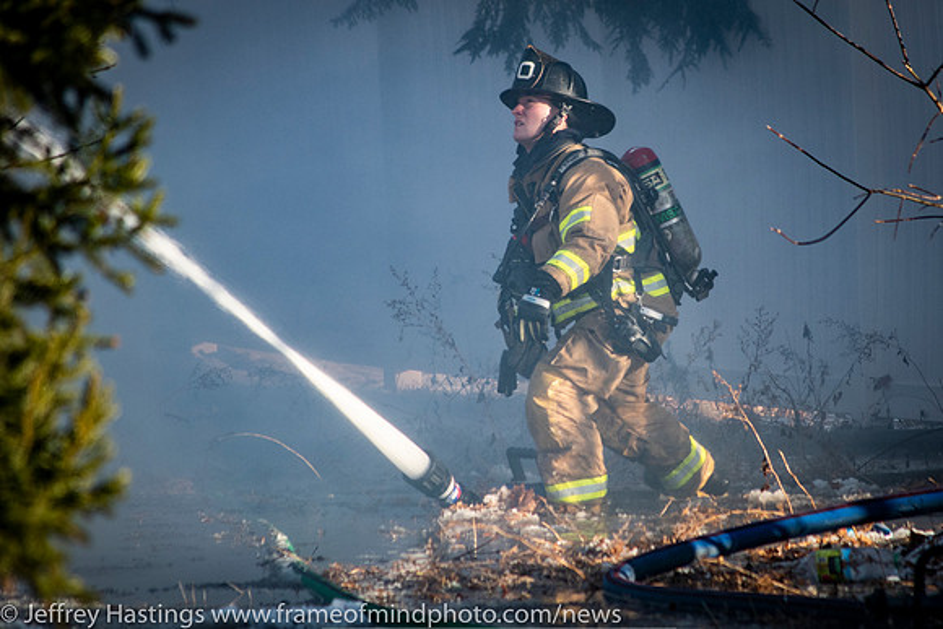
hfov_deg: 5.2
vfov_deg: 3.4
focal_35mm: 400
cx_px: 590
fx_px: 10471
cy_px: 230
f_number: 5.6
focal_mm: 200
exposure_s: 1/400
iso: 320
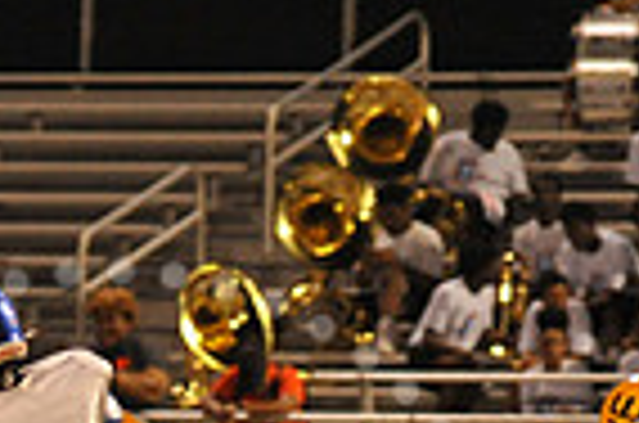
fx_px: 14469
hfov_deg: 2.5
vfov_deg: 1.7
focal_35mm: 817
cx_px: 112
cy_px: 684
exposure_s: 1/160
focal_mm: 200
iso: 3200
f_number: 5
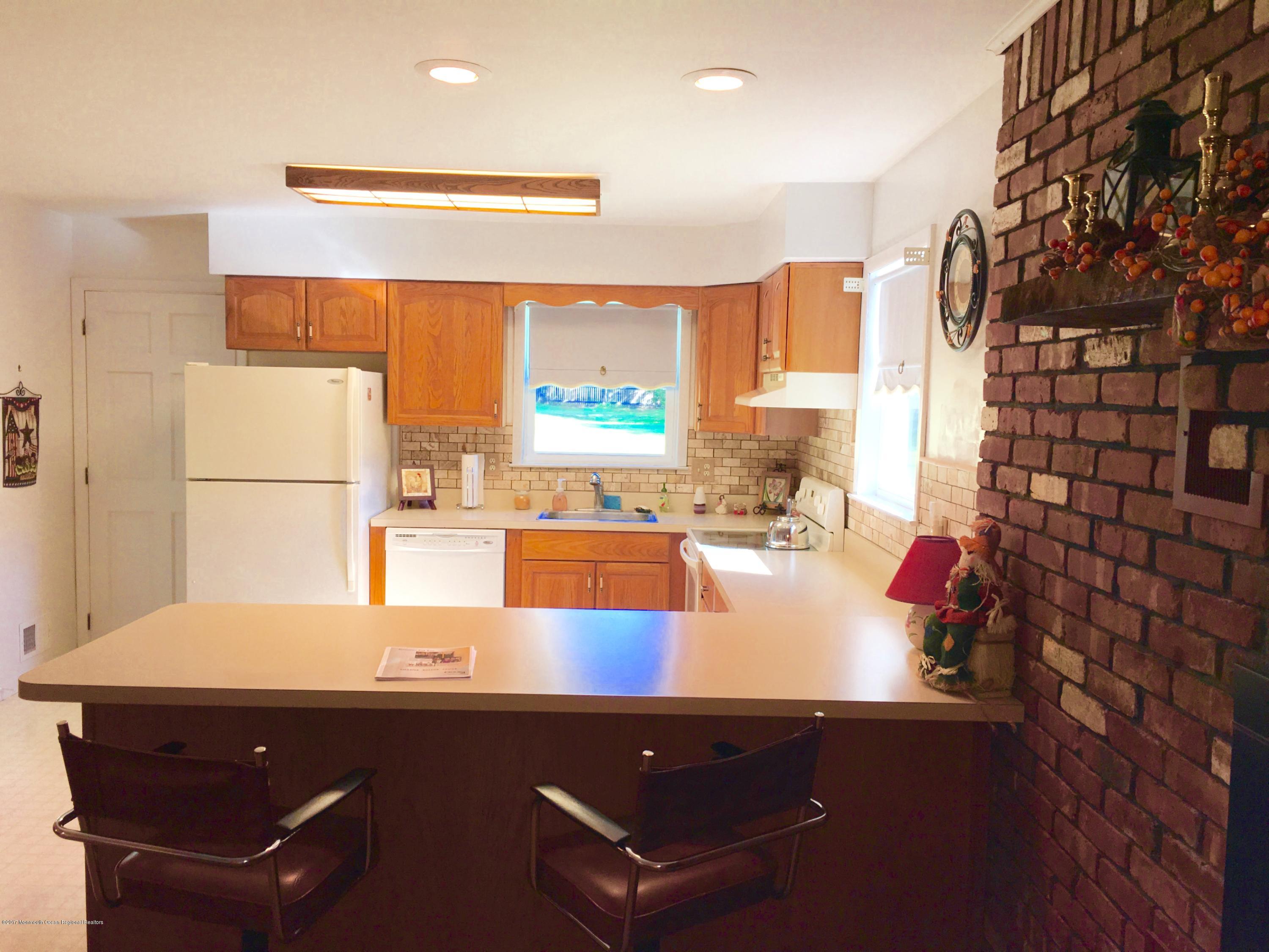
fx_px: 1063
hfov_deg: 61.7
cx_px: 634
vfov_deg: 48.2
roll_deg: -1.1
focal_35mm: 29
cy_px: 476
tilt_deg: -4.1
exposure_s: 1/56
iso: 25
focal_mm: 4.15
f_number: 2.2
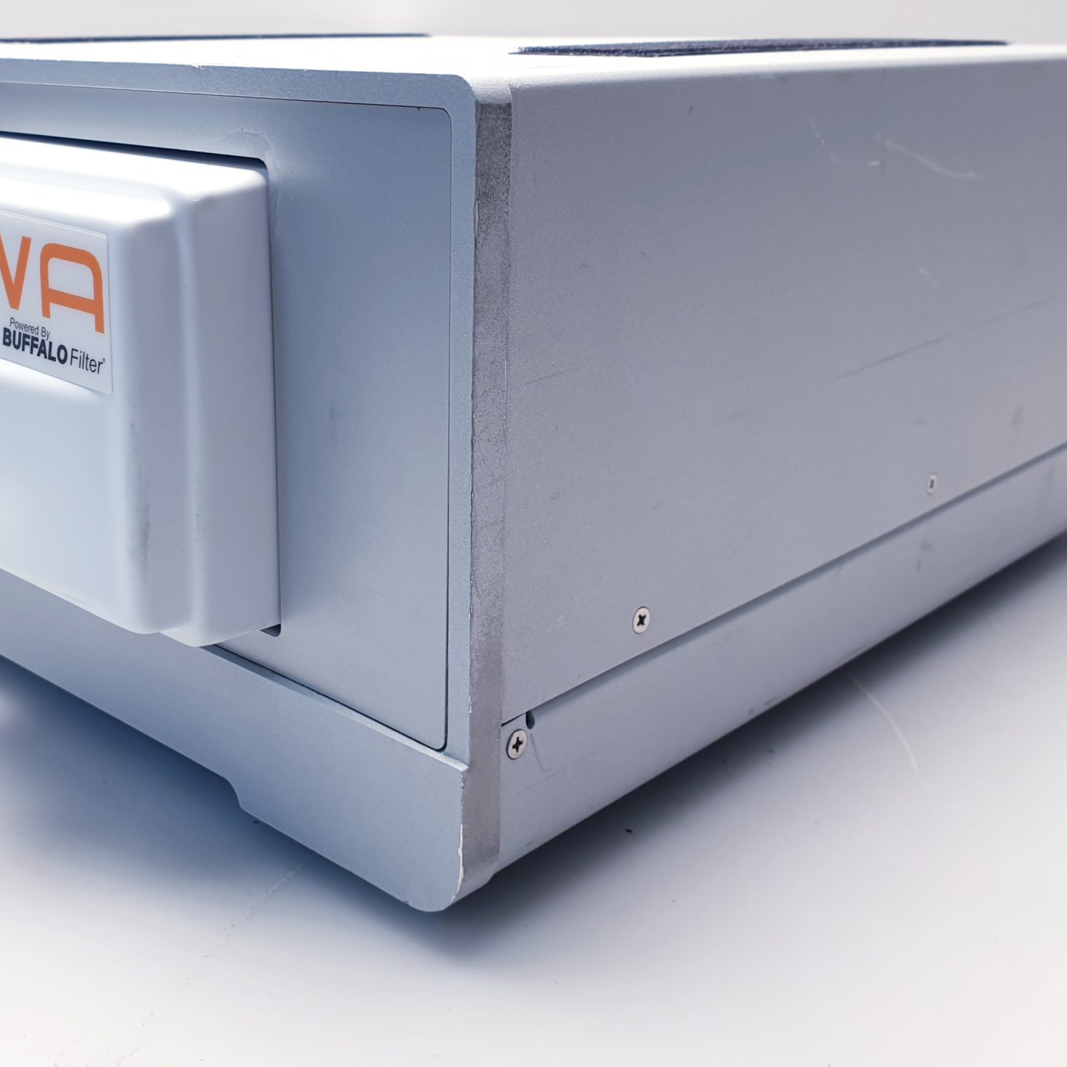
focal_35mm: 40
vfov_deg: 41.7
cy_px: 451
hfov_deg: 41.5
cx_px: 384
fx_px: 1395
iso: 50
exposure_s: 1/50
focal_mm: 4.3
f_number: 2.4
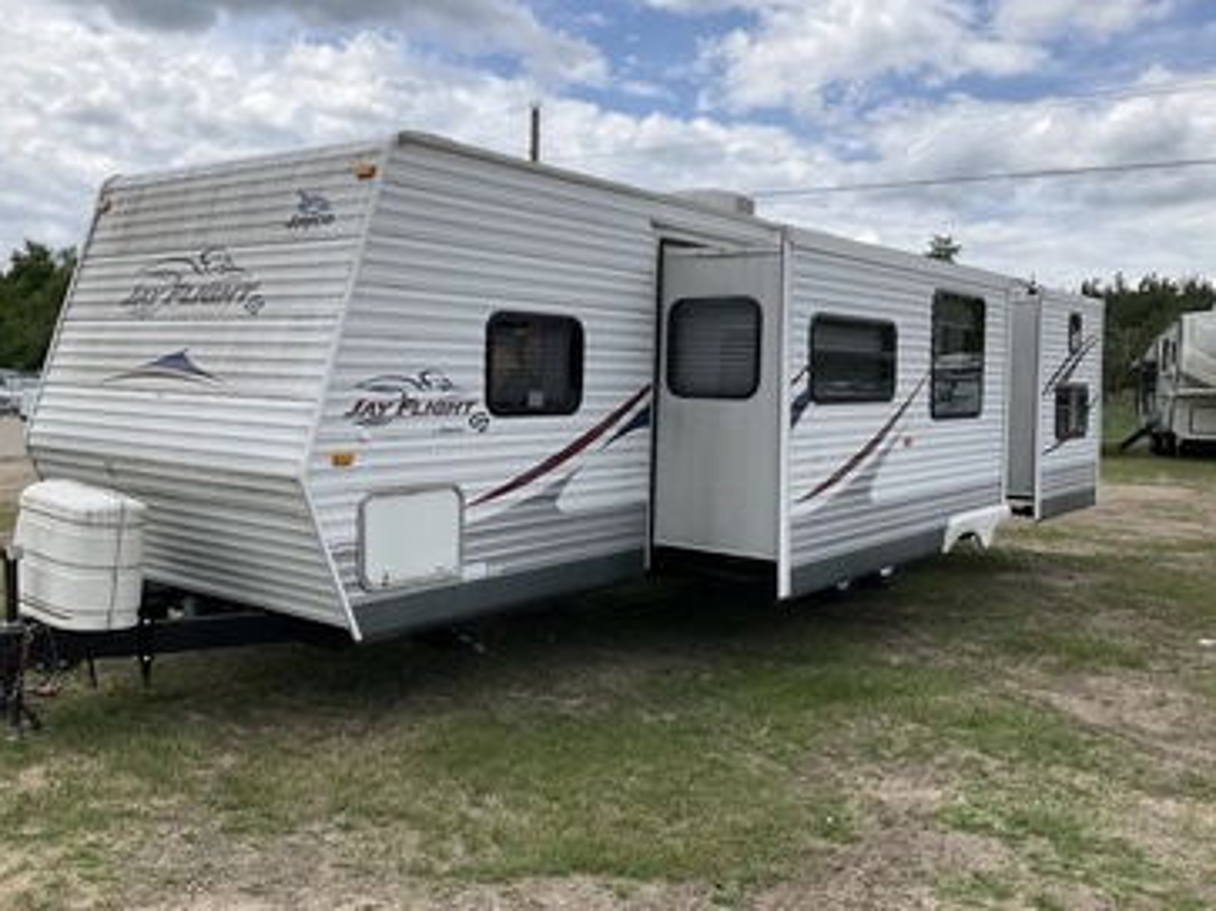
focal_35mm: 32
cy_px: 449
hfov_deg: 56.8
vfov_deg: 44.1
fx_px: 1124
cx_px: 586
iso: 25
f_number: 1.8
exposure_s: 1/2227
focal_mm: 3
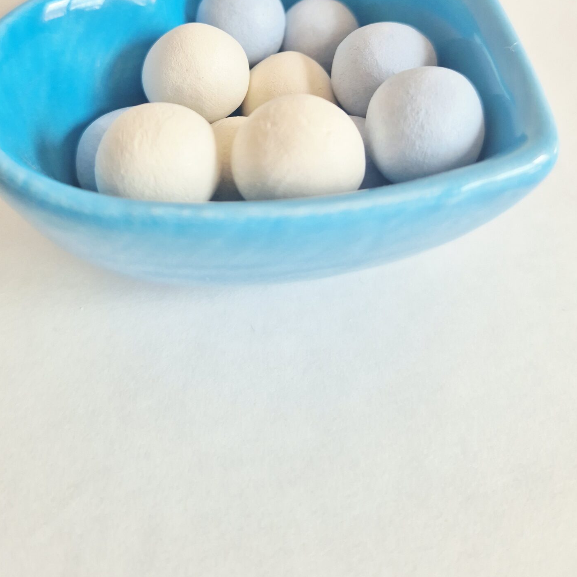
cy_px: 93
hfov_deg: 44.8
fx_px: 698
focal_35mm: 37
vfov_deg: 42.3
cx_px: 254
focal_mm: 5.4
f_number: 1.8
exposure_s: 1/180
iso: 80
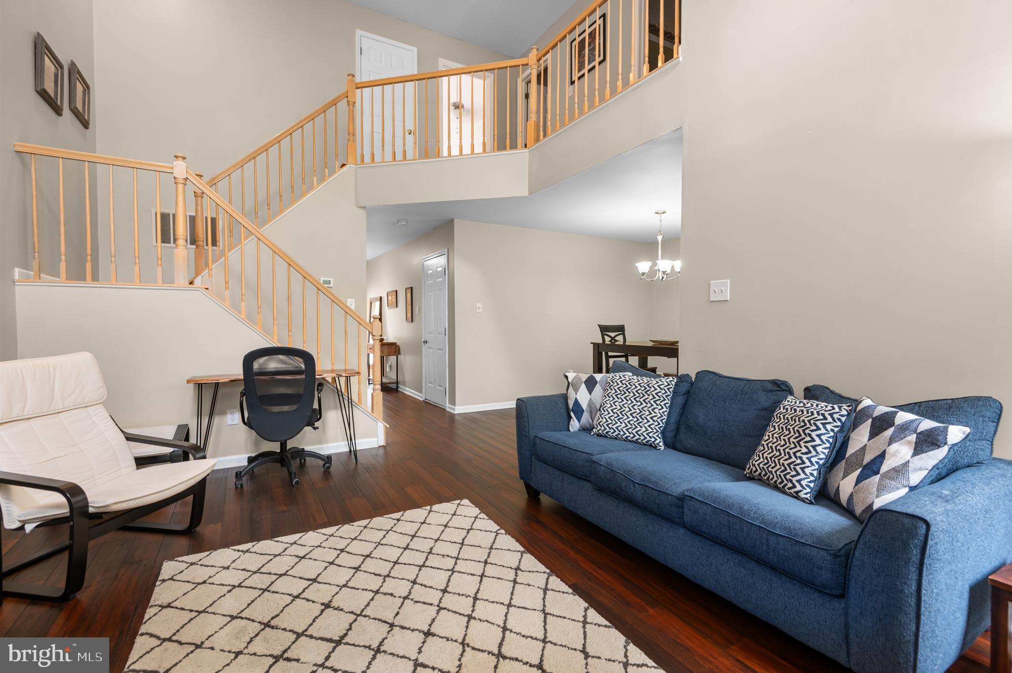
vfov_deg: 73.7
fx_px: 449
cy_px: 336
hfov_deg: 96.8
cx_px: 506
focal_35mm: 16
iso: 250
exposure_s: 1/2
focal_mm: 16
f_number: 9
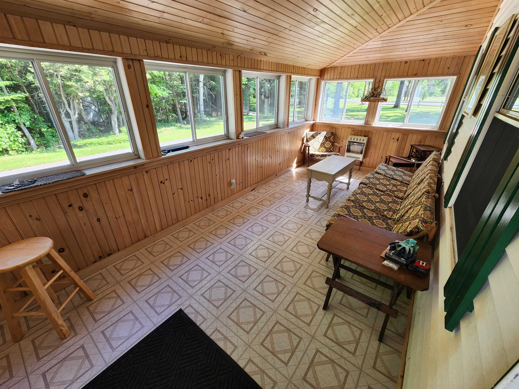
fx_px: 195
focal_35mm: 13
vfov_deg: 89.9
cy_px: 194
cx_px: 260
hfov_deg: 106.2
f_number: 2.2
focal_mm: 2.2
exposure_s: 1/60
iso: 50
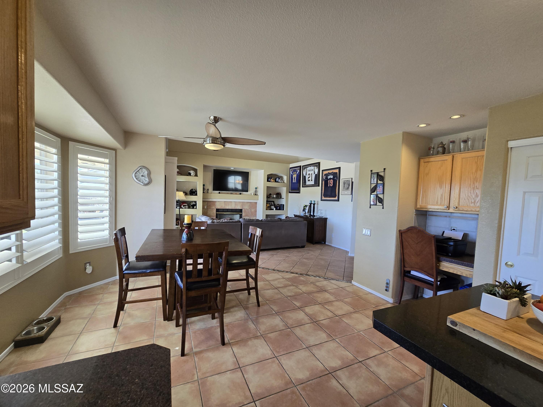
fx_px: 204
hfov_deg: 106.2
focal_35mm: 13
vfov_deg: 89.9
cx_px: 272
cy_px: 204
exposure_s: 1/60
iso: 160
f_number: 2.2
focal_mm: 2.2
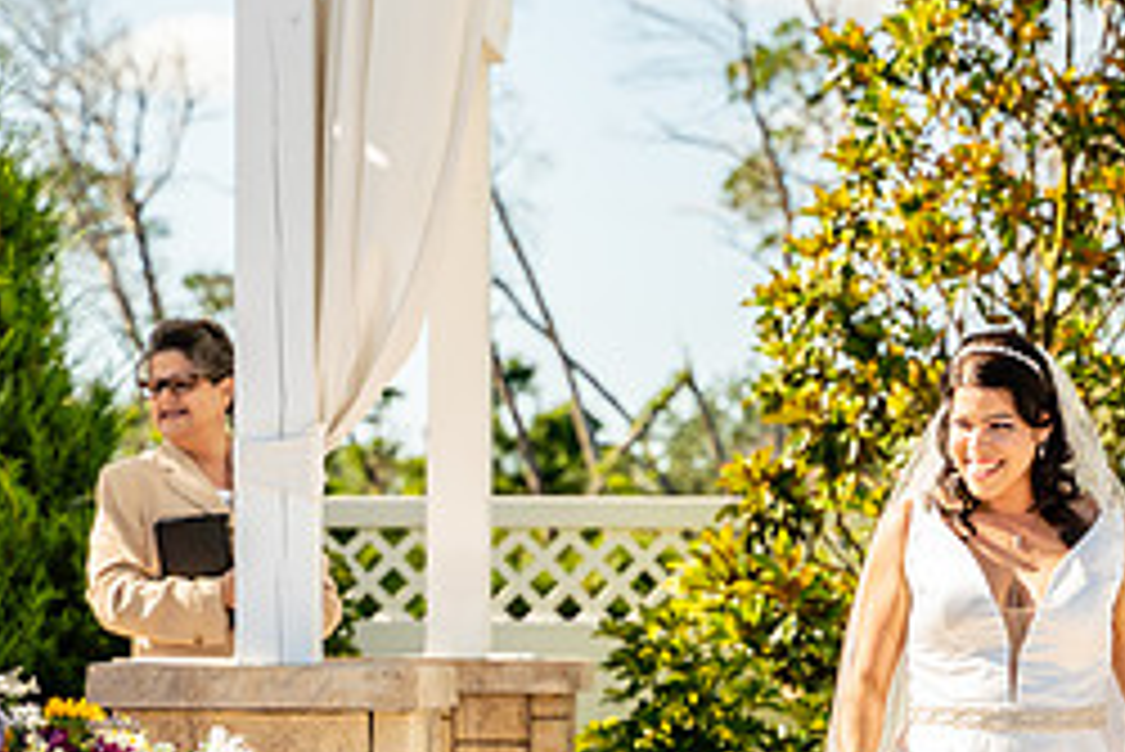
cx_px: 1066
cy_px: 817
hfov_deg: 12.9
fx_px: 4940
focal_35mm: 158
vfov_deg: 8.6
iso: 100
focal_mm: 68
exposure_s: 1/400
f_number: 4.5
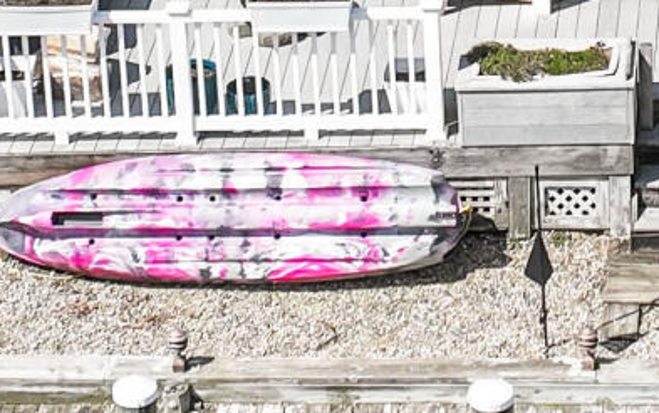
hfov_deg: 10.7
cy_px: -387
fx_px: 3486
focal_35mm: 194
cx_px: 739
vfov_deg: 6.6
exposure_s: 1/2500
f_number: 2.8
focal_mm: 12.29
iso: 120
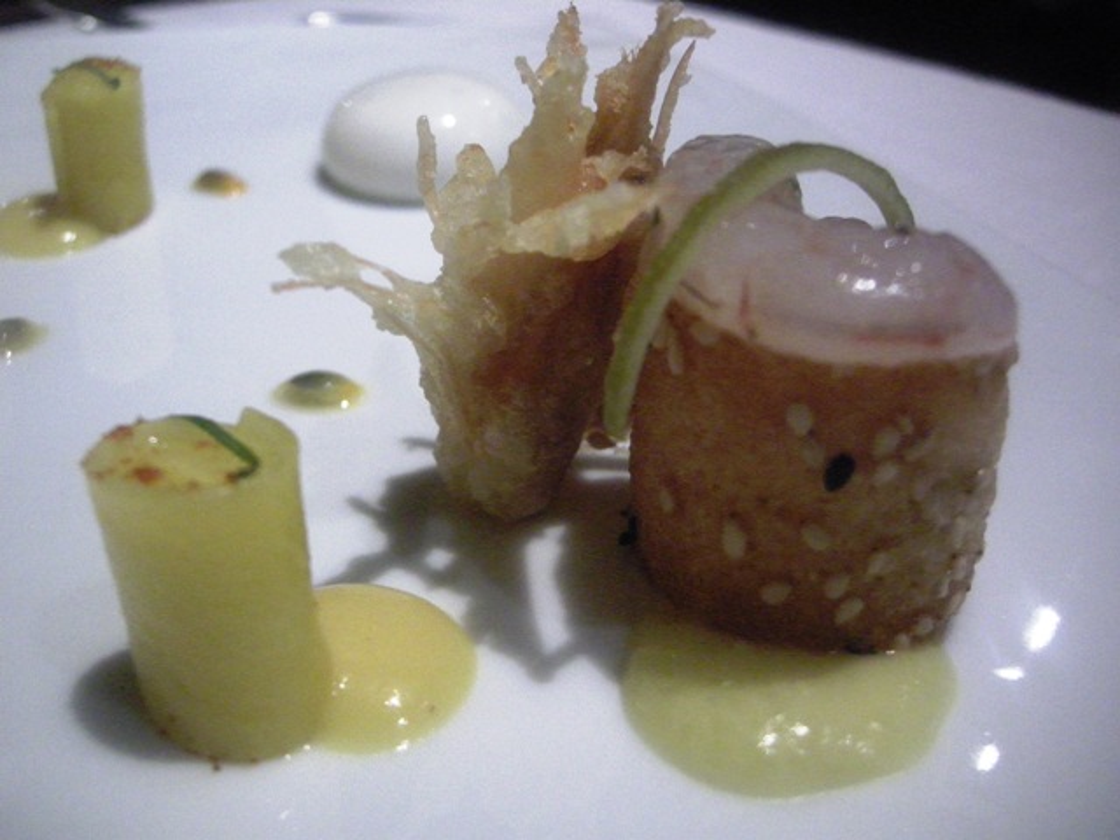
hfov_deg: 51.4
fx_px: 1165
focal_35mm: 36
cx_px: 560
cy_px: 420
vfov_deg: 39.7
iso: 1600
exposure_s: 1/70.1
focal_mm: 7.5
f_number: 2.7
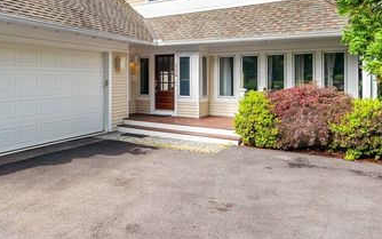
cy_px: 66
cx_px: 146
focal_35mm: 29
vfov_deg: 42.1
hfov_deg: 63.8
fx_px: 302
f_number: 8
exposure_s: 1/125
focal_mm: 19
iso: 100
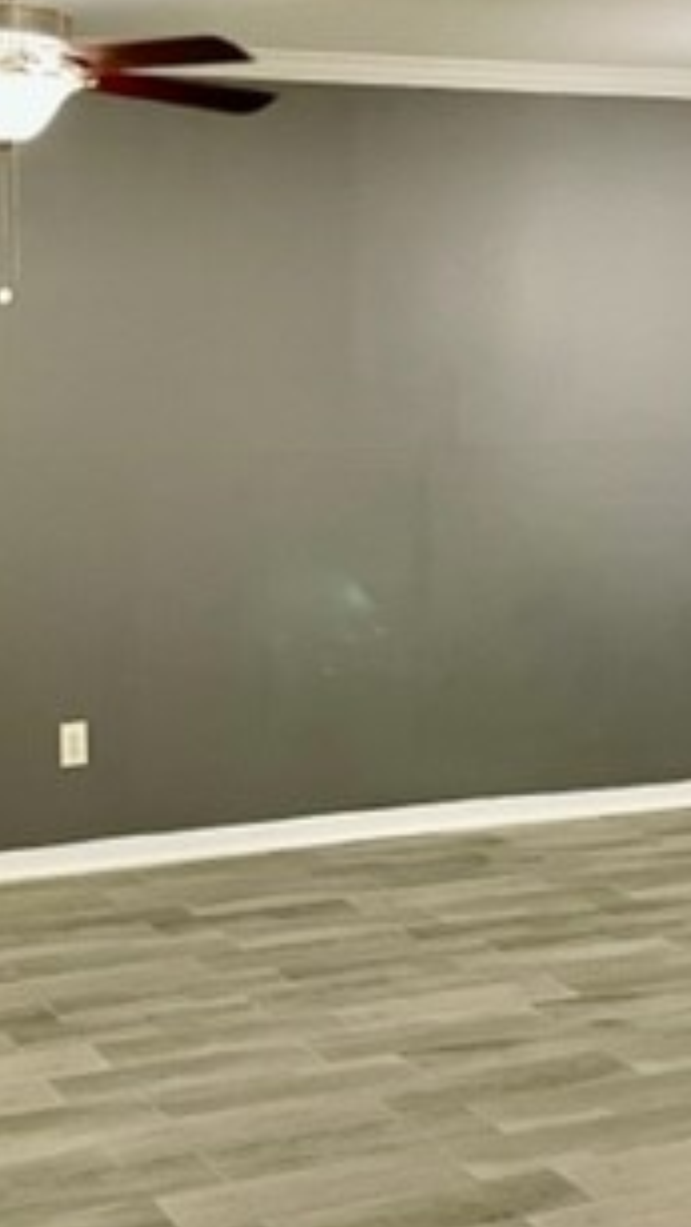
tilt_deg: -0.5
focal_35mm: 59
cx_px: 120
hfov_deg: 20.1
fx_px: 1919
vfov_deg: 35.0
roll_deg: +0.2
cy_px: 376
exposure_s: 1/60
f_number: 1.6
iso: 200
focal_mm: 4.2
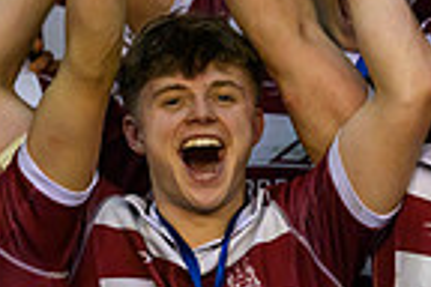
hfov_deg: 1.3
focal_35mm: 1610
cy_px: 4
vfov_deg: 0.9
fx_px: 19274
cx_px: 823
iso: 8000
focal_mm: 400
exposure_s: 1/500
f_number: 3.2
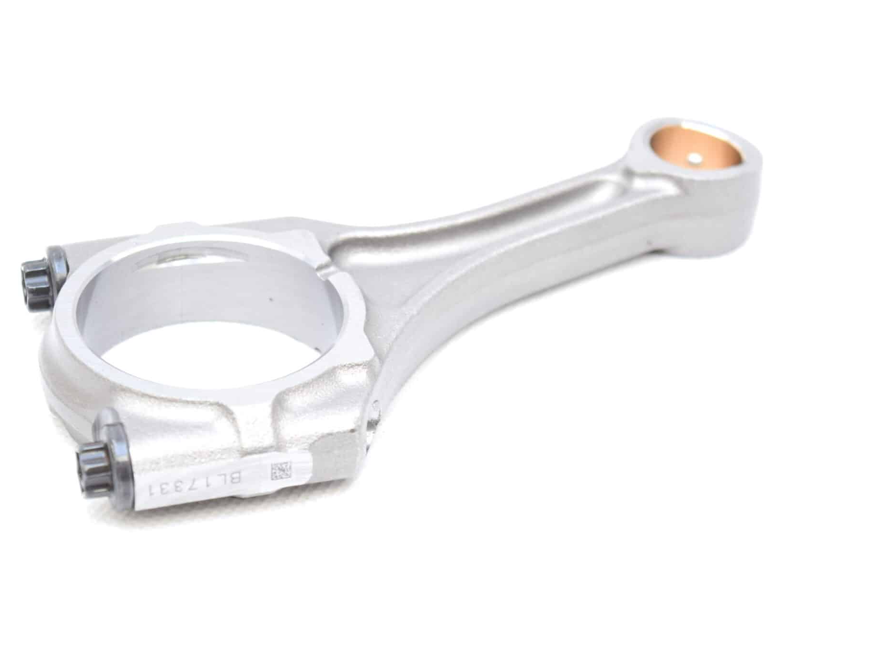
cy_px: 326
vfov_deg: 16.5
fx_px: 2253
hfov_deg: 21.9
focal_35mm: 90
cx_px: 417
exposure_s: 1/100
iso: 400
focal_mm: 55
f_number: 5.6
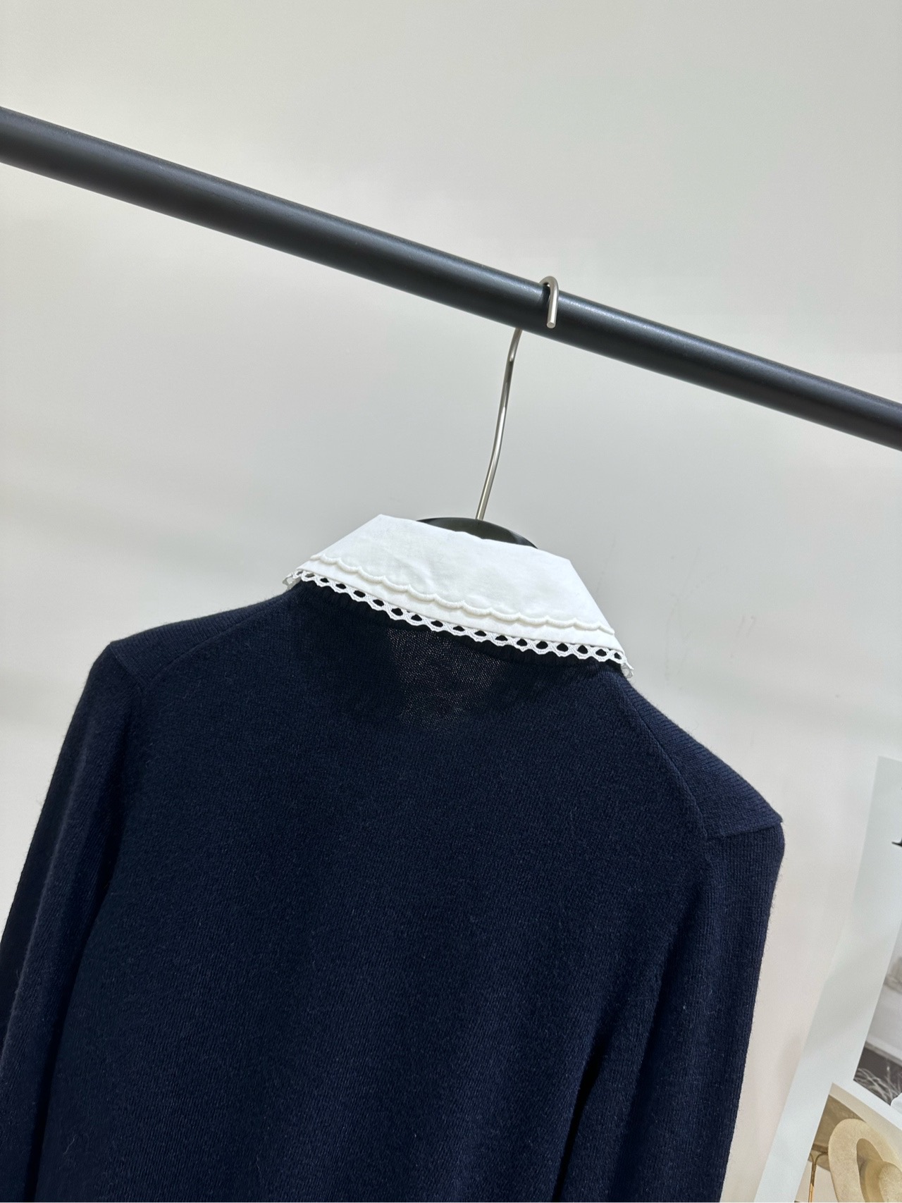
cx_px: 451
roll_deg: -15.4
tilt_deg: -1.0
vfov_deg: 71.6
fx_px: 834
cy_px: 602
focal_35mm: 24
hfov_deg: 56.8
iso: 50
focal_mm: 6.86
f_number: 1.78
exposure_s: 1/114
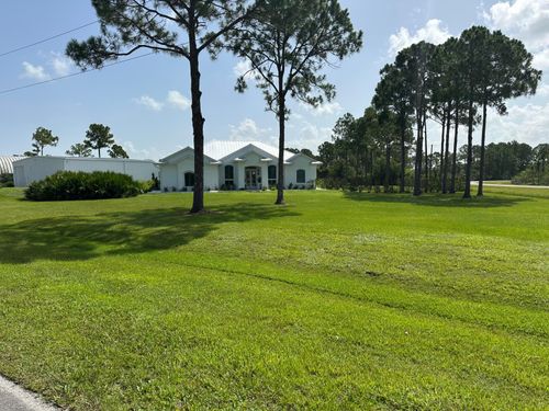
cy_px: 206
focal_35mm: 24
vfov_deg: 56.8
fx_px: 381
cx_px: 274
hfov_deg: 71.6
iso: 80
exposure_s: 1/6623
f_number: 1.78
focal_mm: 6.86
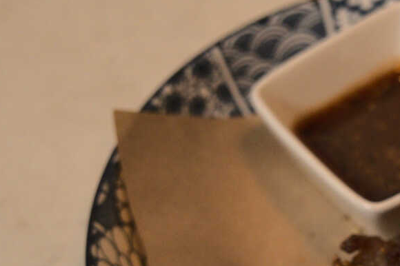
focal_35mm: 174
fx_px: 1932
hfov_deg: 11.6
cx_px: 454
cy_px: 228
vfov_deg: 7.9
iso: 2000
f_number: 3.5
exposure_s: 1/125
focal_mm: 42
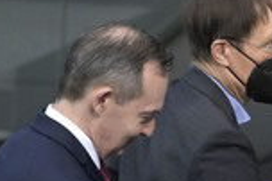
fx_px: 10332
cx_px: 325
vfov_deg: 1.0
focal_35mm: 1369
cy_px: 215
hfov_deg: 1.5
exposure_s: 1/250
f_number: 5.6
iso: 10000
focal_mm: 460
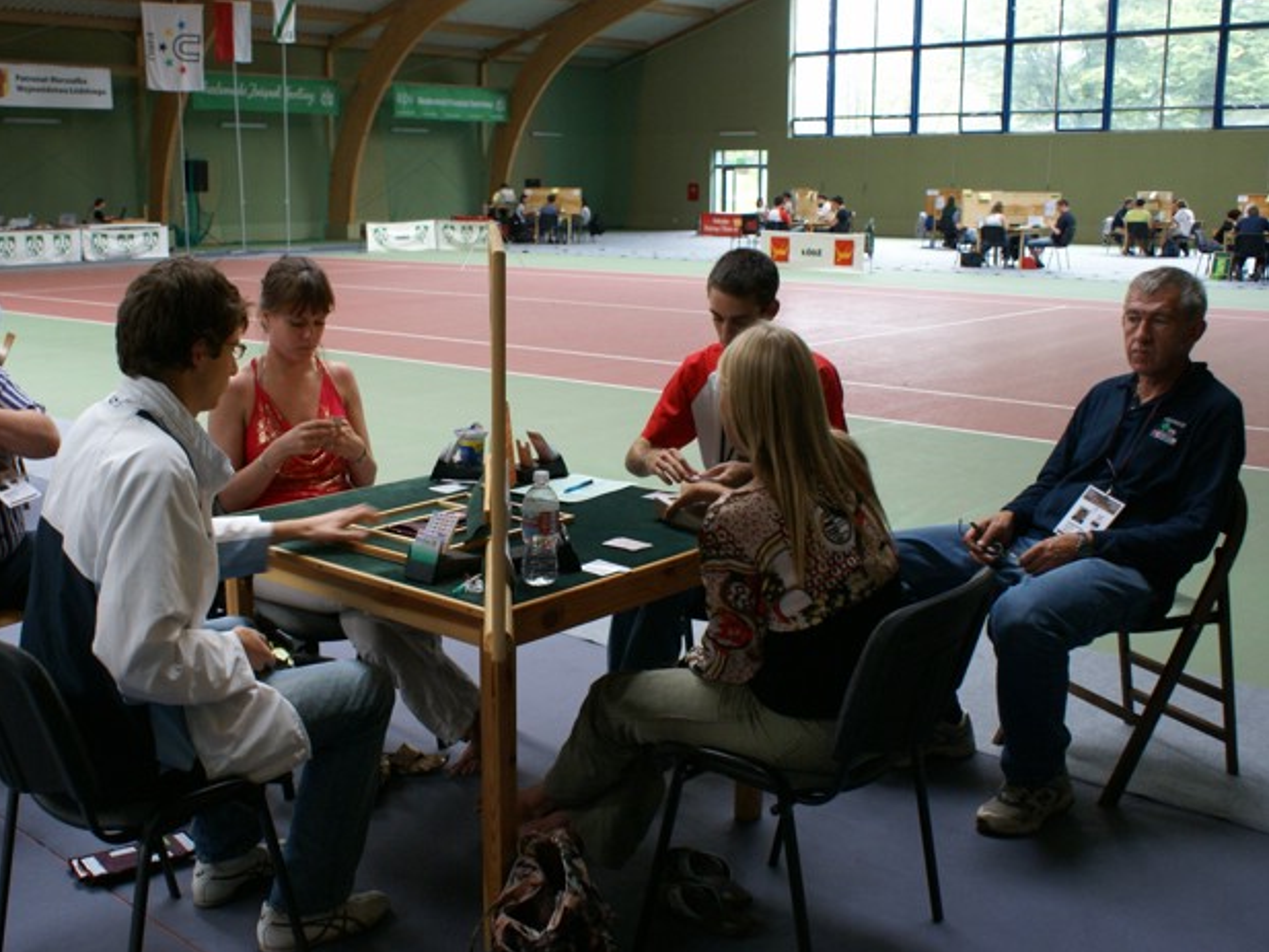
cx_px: 551
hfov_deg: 51.2
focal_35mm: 36
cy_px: 479
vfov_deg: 39.7
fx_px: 1320
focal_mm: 22
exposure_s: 1/40
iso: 400
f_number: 5.6
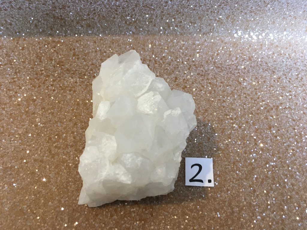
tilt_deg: -50.9
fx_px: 257
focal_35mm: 29
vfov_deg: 48.2
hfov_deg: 61.7
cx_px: 154
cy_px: 115
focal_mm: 4.15
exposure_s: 1/33
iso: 125
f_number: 2.2
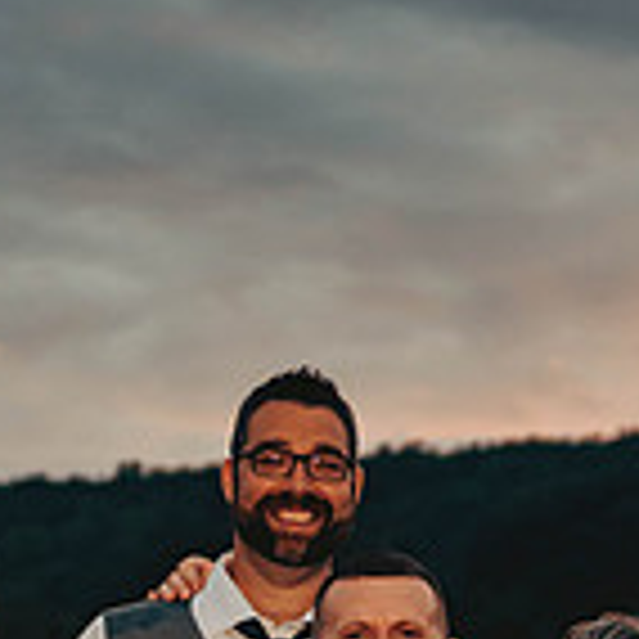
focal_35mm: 180
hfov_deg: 9.7
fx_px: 3759
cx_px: 414
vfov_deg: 9.6
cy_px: 799
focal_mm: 52
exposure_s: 1/125
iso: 1600
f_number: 2.8
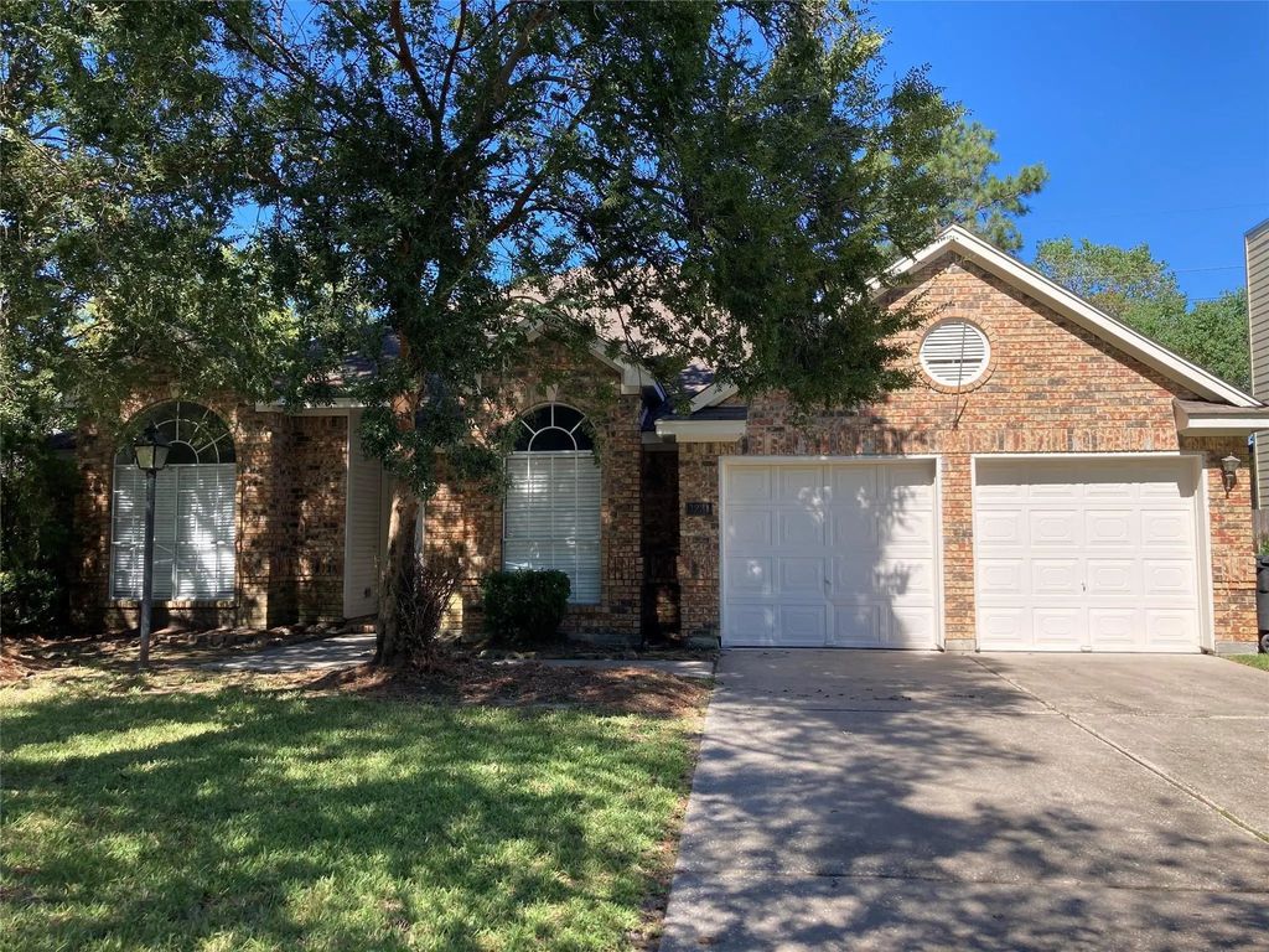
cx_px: 634
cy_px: 476
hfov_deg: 63.4
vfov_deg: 49.7
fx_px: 1026
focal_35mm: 28
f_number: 1.8
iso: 20
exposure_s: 1/706
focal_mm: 3.99
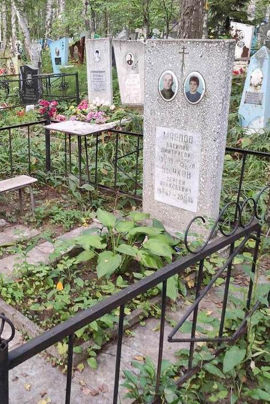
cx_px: 34
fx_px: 450
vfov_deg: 48.4
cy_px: 180
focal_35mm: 40
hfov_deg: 32.0
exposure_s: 1/60
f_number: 1.75
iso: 222
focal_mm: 4.77
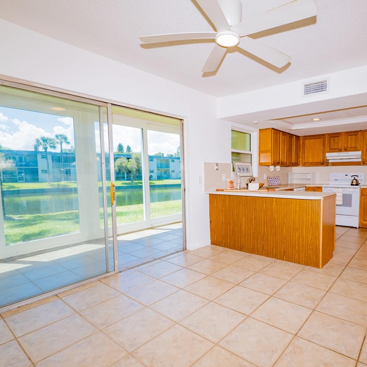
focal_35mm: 20
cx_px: 229
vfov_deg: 74.8
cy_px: 192
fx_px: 240
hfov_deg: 73.6
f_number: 9
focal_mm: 14
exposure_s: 1/50
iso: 100
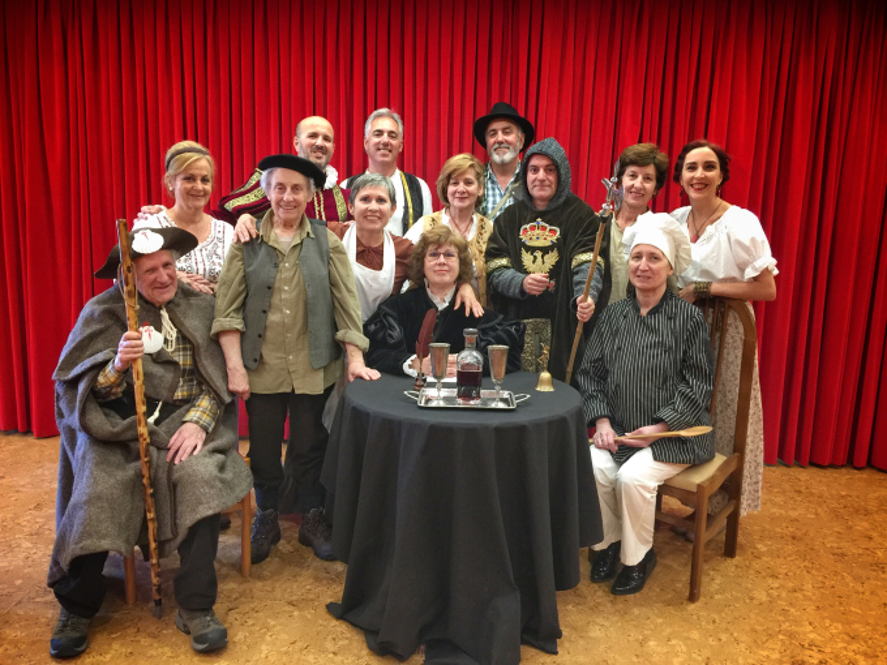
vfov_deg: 48.2
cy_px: 332
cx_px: 444
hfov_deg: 61.7
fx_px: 743
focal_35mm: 29
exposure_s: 1/17
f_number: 2.2
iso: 100
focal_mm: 4.15
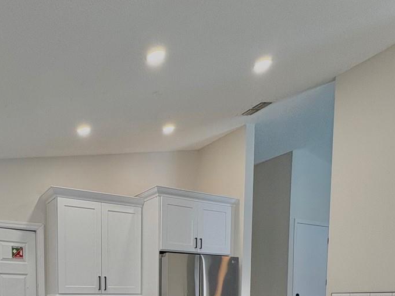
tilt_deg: -4.3
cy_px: 327
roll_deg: +0.5
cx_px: 111
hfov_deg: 53.4
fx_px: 376
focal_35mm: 33
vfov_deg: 36.3
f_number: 2.2
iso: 125
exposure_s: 1/120
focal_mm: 2.22
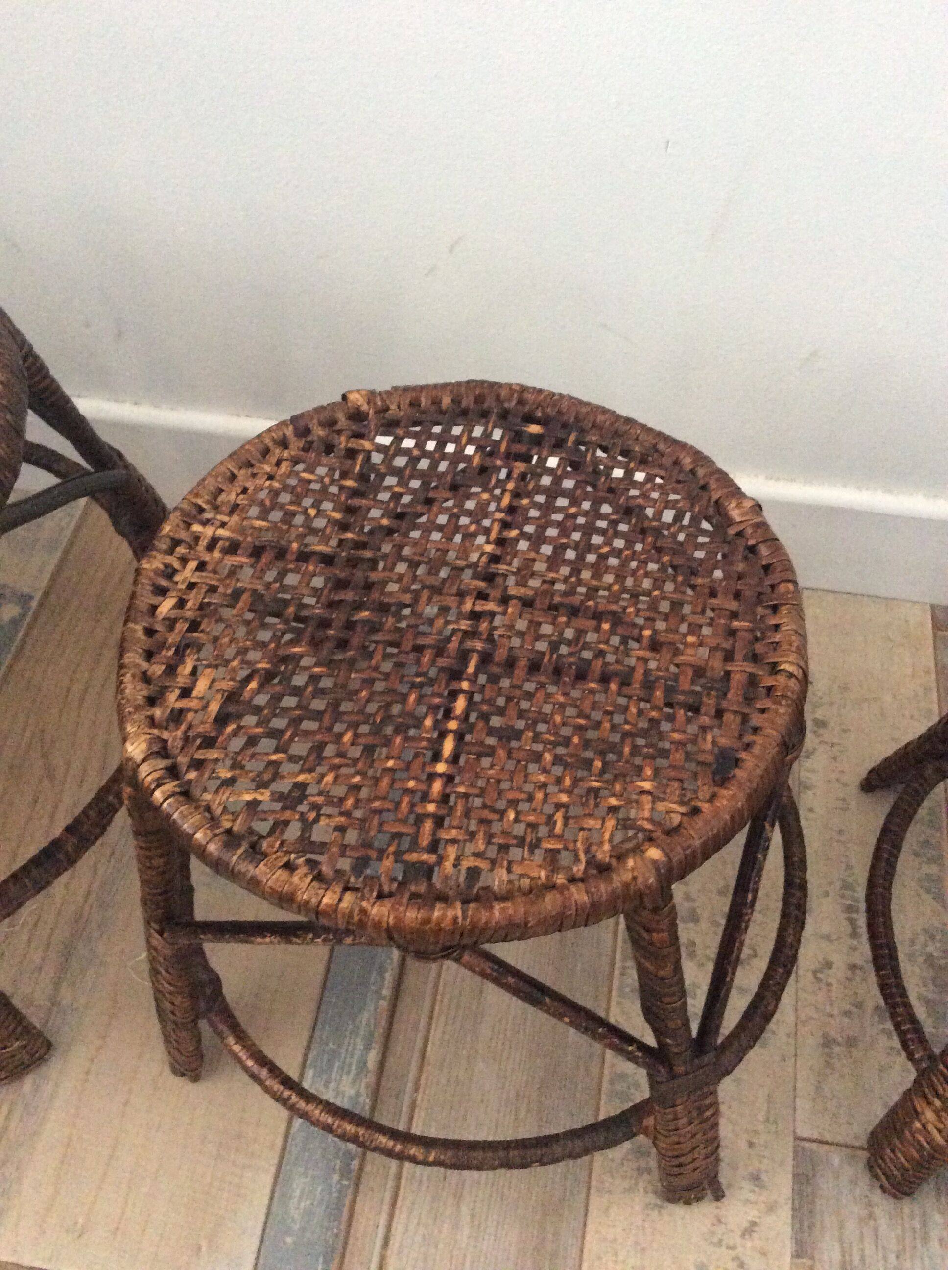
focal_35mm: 32
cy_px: 635
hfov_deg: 44.1
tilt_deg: -54.3
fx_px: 1172
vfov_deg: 56.9
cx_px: 474
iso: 400
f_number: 2.4
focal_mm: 3.3
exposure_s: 1/17
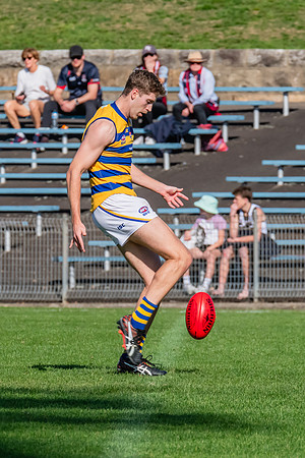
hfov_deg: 1.7
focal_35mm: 789
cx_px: 162
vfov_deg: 2.6
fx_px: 10026
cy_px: 200
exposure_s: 1/1600
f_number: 11
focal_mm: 360
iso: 800
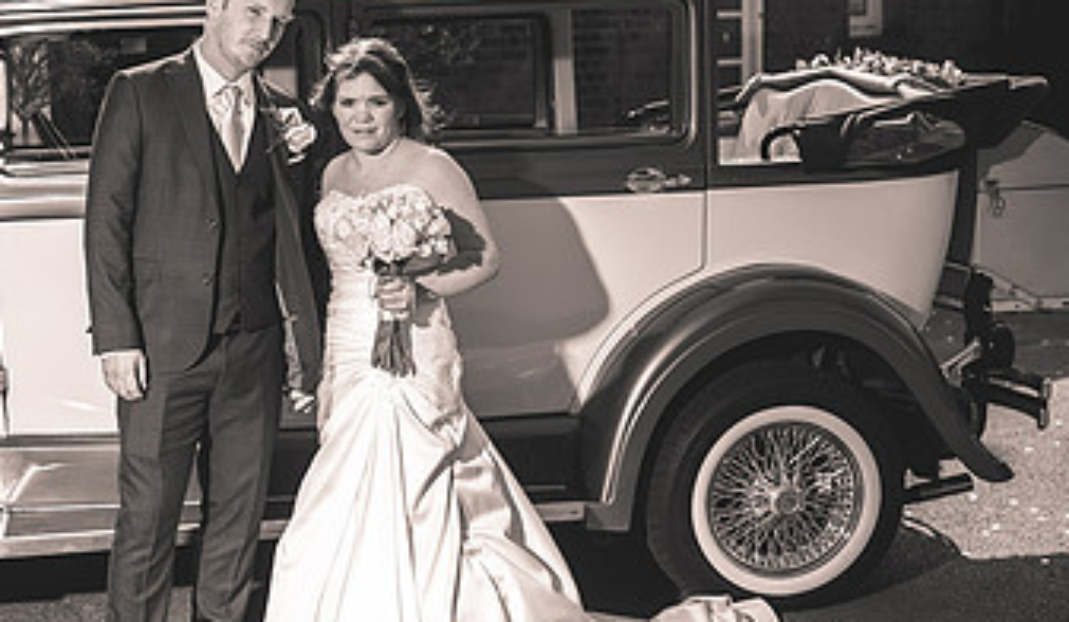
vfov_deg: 19.0
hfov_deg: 31.3
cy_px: 393
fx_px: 1858
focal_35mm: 65
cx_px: 209
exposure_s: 1/1600
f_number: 2.8
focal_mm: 35
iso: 100
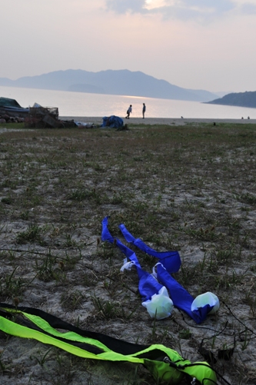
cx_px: 145
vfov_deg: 42.8
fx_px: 492
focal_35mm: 46
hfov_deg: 29.2
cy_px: 191
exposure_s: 1/320
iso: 200
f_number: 8
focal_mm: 24
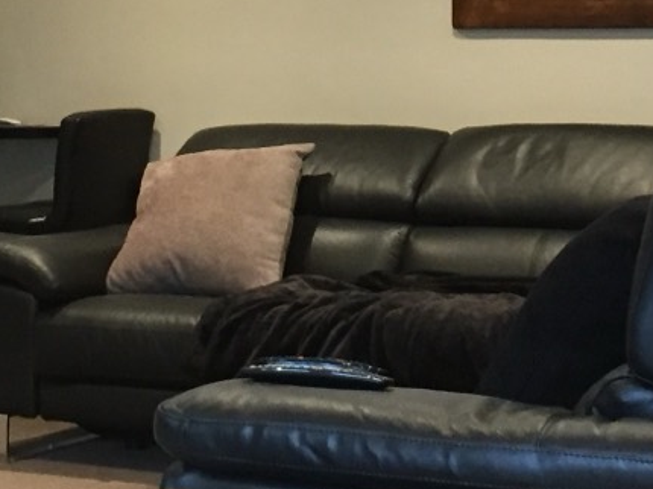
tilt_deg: +4.8
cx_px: 375
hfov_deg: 18.2
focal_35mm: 108
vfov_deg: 13.4
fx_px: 2036
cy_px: -71
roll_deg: +1.1
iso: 250
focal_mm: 4.15
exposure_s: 1/33
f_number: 2.2
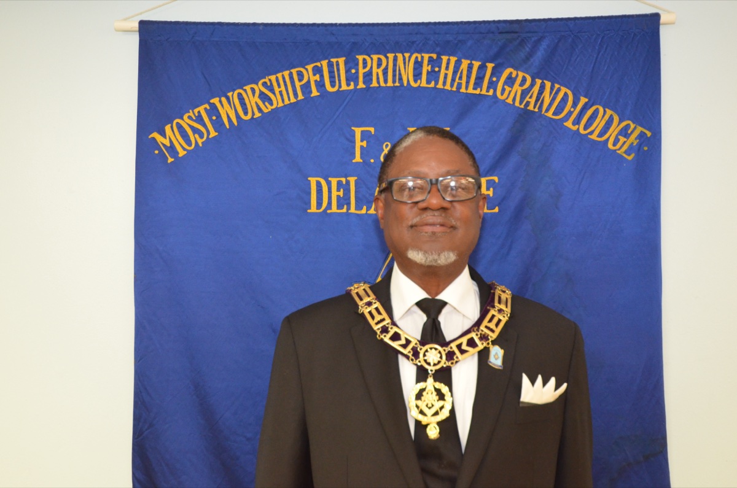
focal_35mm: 33
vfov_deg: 39.8
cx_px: 368
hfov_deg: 57.3
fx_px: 674
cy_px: 244
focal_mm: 22
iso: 2000
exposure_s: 1/60
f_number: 4.5
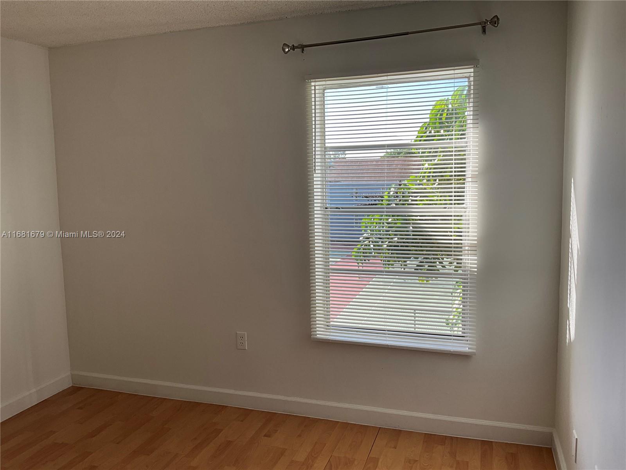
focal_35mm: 29
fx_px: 524
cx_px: 313
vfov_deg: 48.2
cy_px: 235
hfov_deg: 61.7
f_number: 1.8
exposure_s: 1/193
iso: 20
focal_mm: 3
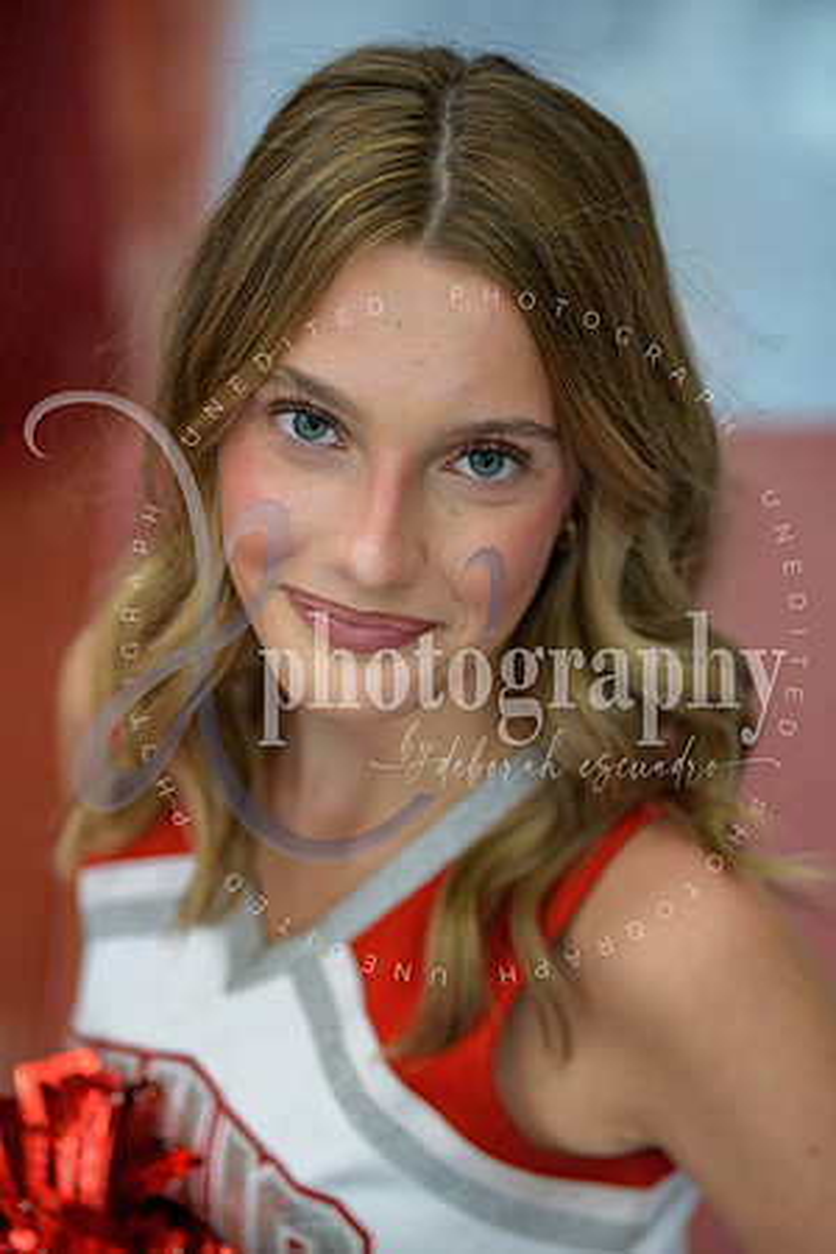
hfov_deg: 19.5
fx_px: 2438
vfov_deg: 28.8
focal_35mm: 70
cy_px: 627
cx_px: 418
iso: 250
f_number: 2.8
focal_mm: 70
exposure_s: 1/125
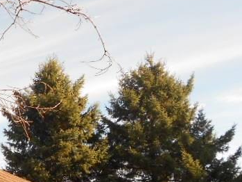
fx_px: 594
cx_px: -88
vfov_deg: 16.6
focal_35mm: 85
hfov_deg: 20.6
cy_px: 223
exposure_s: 1/320
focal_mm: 5.1
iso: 80
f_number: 3.4
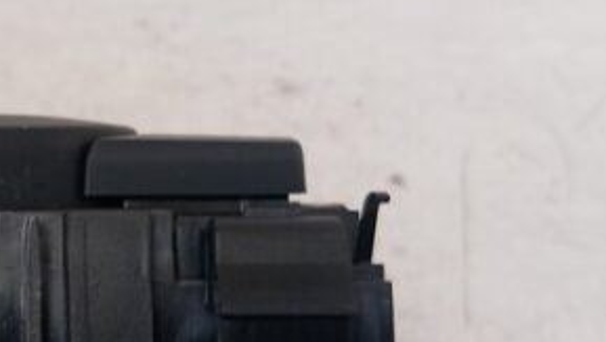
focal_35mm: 74
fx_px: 1190
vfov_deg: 16.2
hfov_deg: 26.2
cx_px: -71
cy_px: 265
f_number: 1.8
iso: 255
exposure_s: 1/33.3
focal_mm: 4.22
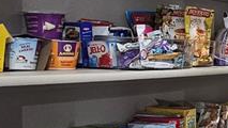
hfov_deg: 24.1
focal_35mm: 68
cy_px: 52
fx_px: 411
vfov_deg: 17.7
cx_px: 345
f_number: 2.2
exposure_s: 1/30
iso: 400
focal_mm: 2.2
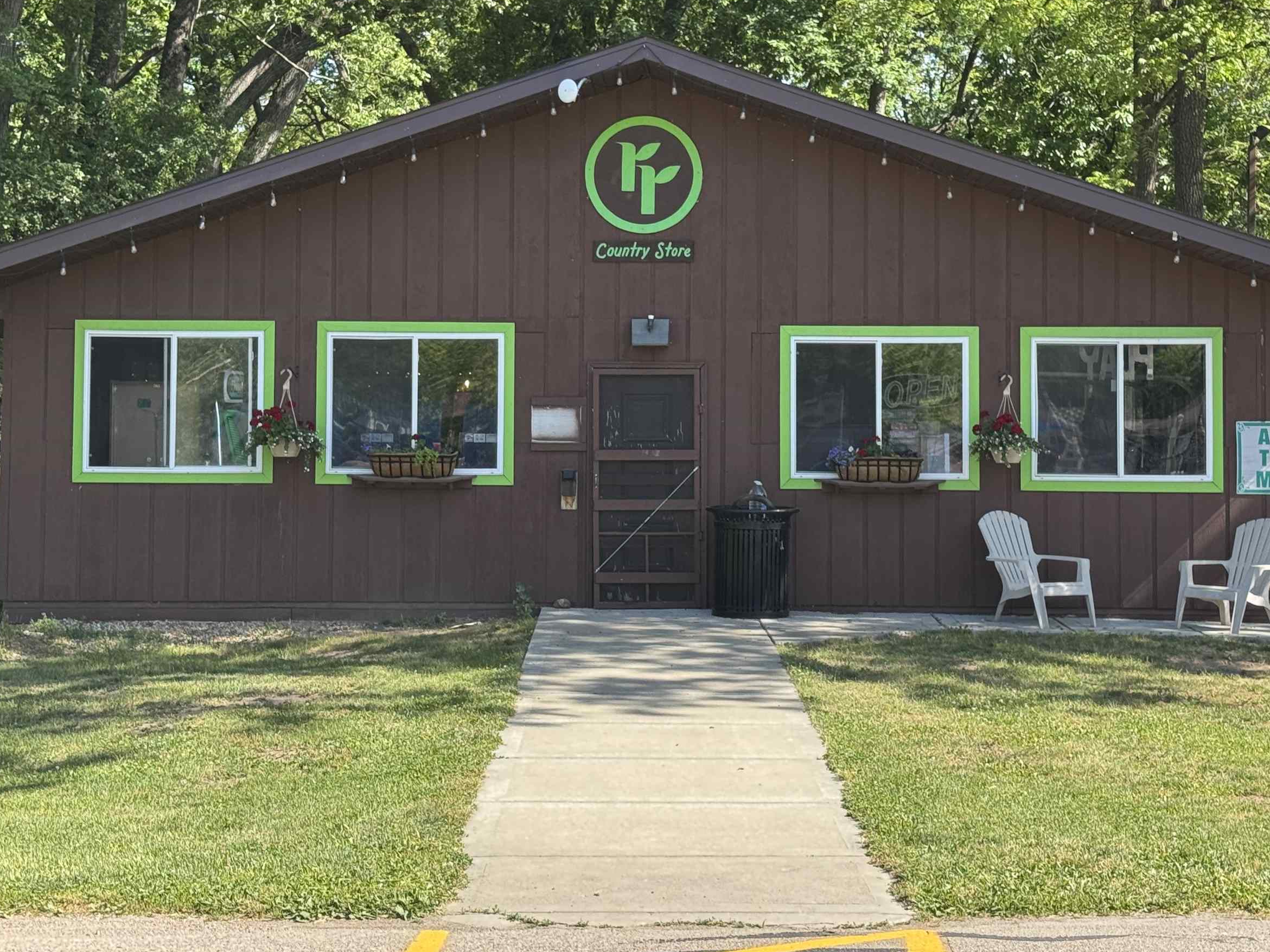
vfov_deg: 23.2
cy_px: 366
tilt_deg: +1.7
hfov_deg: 30.7
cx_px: 673
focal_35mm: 63
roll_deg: +0.1
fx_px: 2311
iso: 64
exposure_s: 1/1011
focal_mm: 6.76
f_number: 1.78
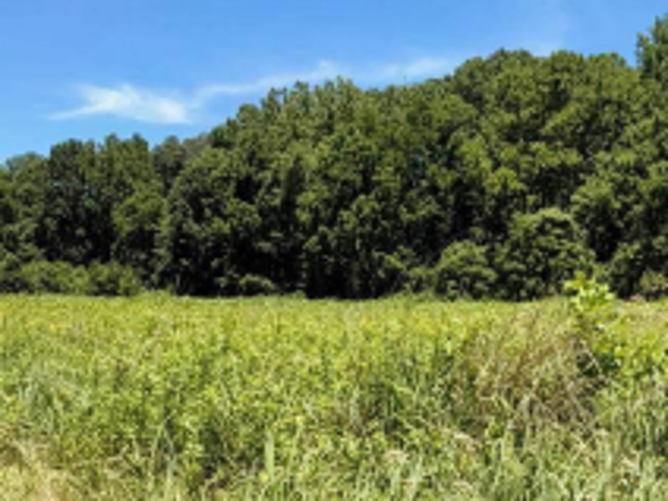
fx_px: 849
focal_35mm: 44
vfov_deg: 32.5
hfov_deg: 42.5
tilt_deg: -3.1
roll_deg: -0.3
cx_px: 427
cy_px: 343
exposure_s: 1/770
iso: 25
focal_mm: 2.22
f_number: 2.2
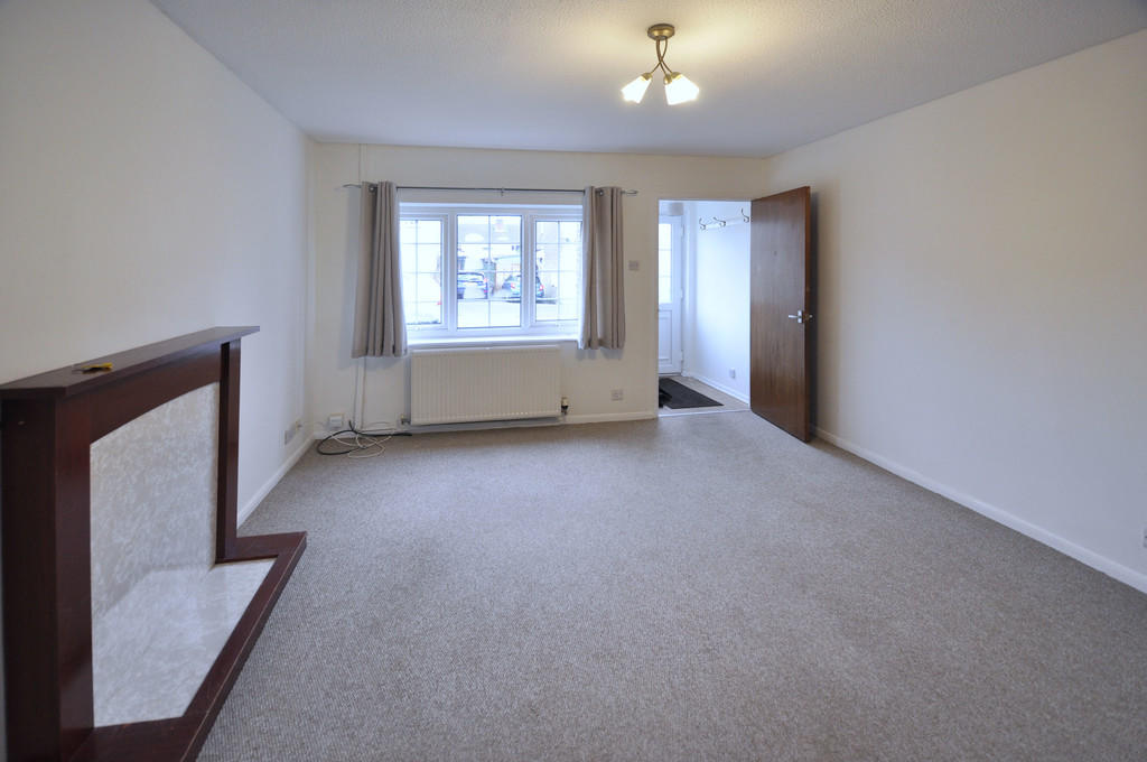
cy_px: 381
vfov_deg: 77.2
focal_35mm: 15
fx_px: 477
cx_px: 574
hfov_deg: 100.5
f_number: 4
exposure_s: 1/60
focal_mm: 10
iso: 500
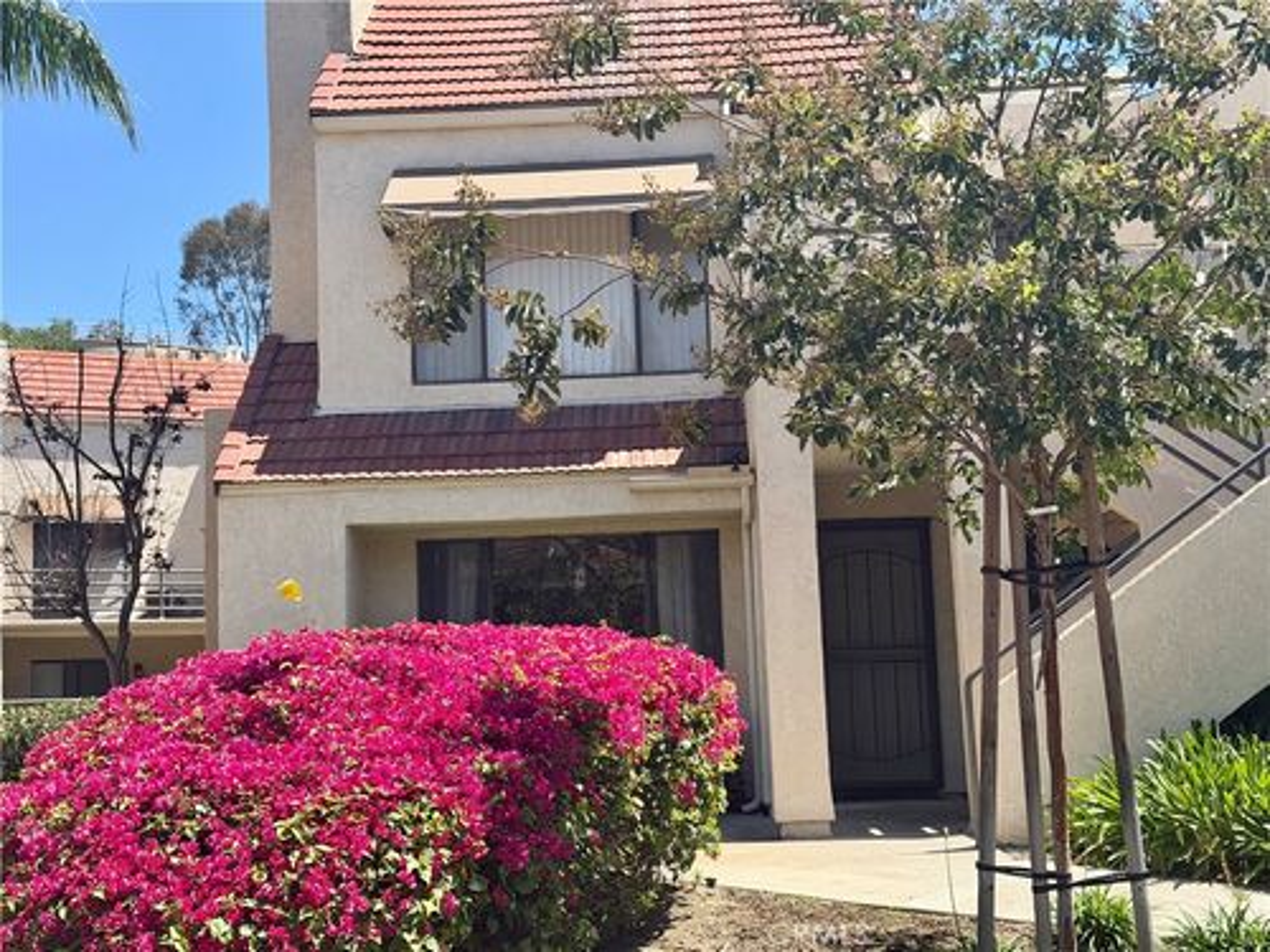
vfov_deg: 30.3
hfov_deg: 39.7
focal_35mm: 48
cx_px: 635
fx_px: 1761
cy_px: 476
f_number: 1.78
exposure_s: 1/2088
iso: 64
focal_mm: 6.76
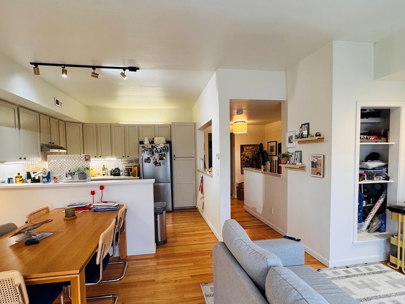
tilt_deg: -3.3
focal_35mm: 19
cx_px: 201
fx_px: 222
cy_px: 169
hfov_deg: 84.7
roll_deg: +1.1
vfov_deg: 68.5
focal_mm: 2.22
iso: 250
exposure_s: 1/120
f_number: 2.2
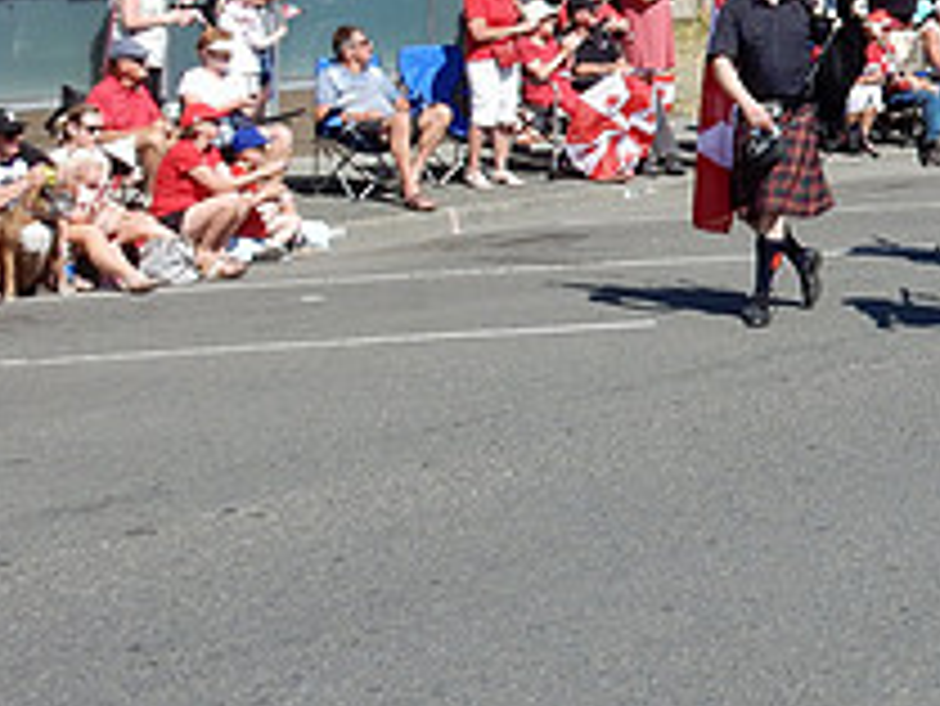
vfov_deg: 14.4
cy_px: -106
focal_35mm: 100
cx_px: 1210
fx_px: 2717
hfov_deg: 18.3
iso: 125
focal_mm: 6.4
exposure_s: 1/1000
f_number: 4
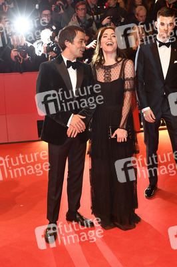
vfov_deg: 38.2
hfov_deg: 25.9
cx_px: 88
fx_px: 384
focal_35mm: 52
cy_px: 134
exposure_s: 1/250
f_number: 5
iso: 1250
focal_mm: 52
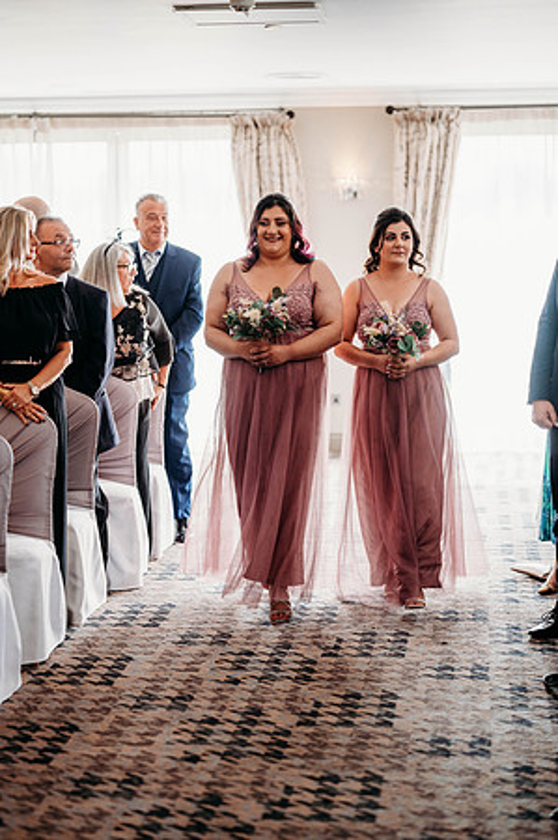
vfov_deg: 23.9
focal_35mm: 85
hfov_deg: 16.0
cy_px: 420
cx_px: 279
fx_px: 1981
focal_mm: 85
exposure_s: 1/320
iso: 100
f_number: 2
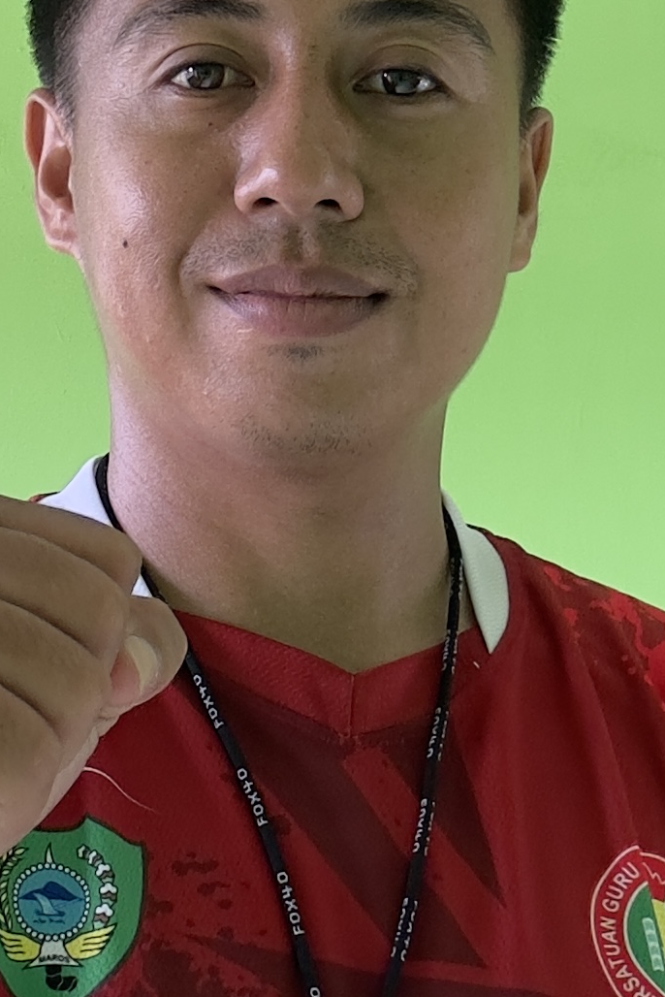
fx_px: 2464
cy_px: 414
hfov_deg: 15.3
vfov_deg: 22.8
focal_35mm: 89
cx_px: 200
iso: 80
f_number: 1.9
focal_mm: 2.69
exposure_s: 1/61
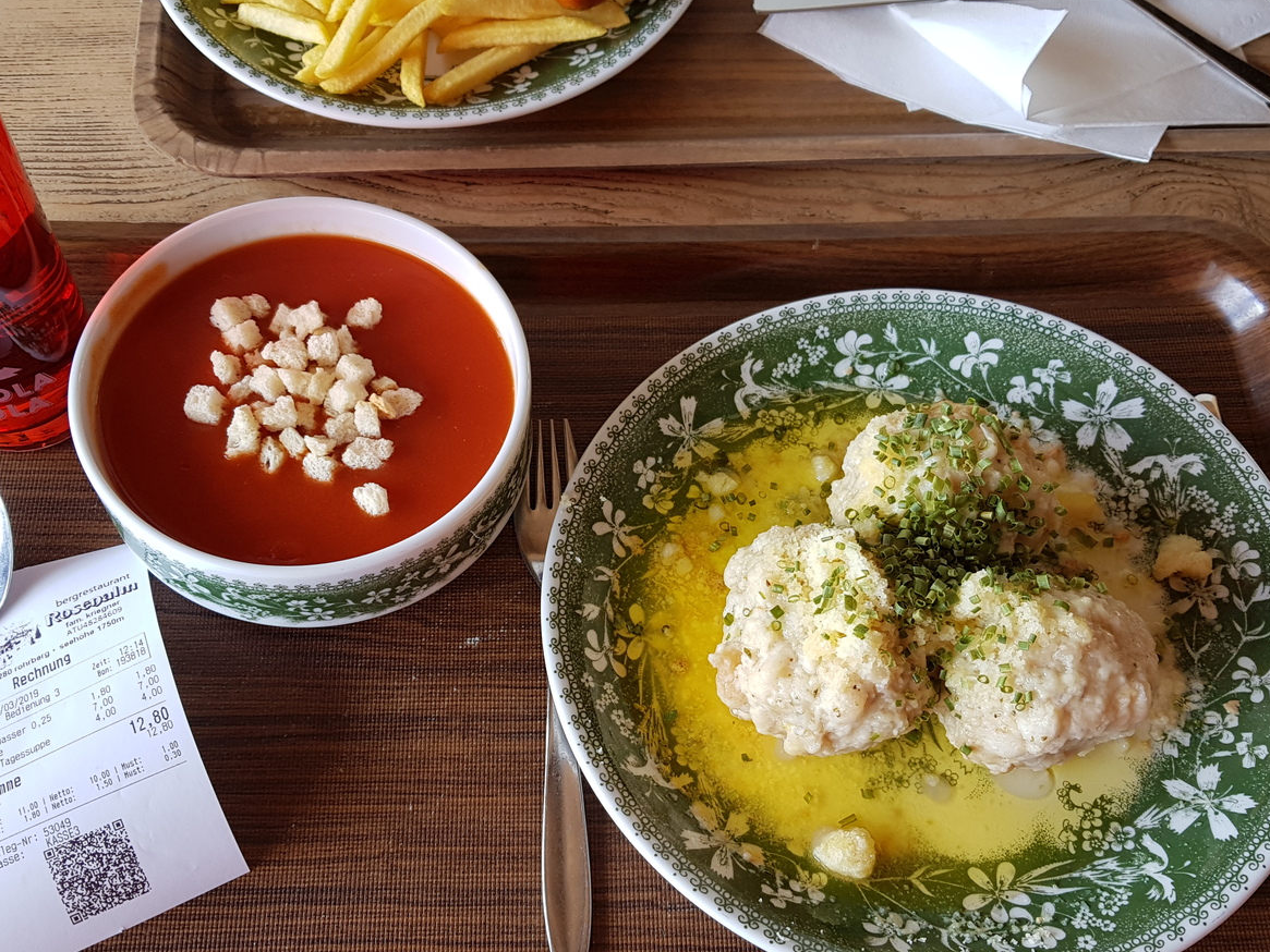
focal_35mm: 36
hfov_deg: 51.3
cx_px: 591
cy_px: 574
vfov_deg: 39.5
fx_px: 1321
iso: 50
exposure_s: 1/100
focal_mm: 4.3
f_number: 1.7
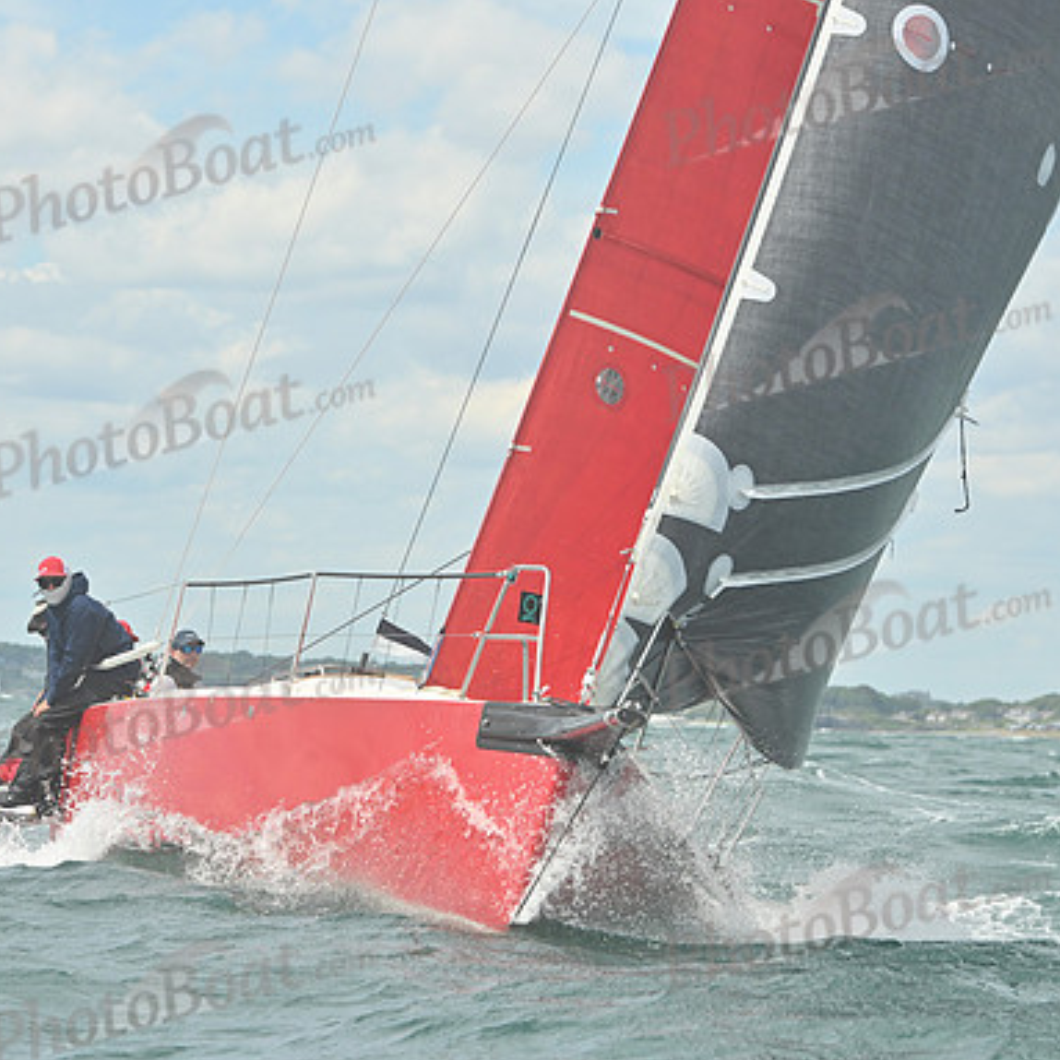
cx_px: 520
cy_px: 533
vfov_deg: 9.1
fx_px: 6686
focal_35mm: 193
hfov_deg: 9.1
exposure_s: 1/1250
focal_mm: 150
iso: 320
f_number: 10
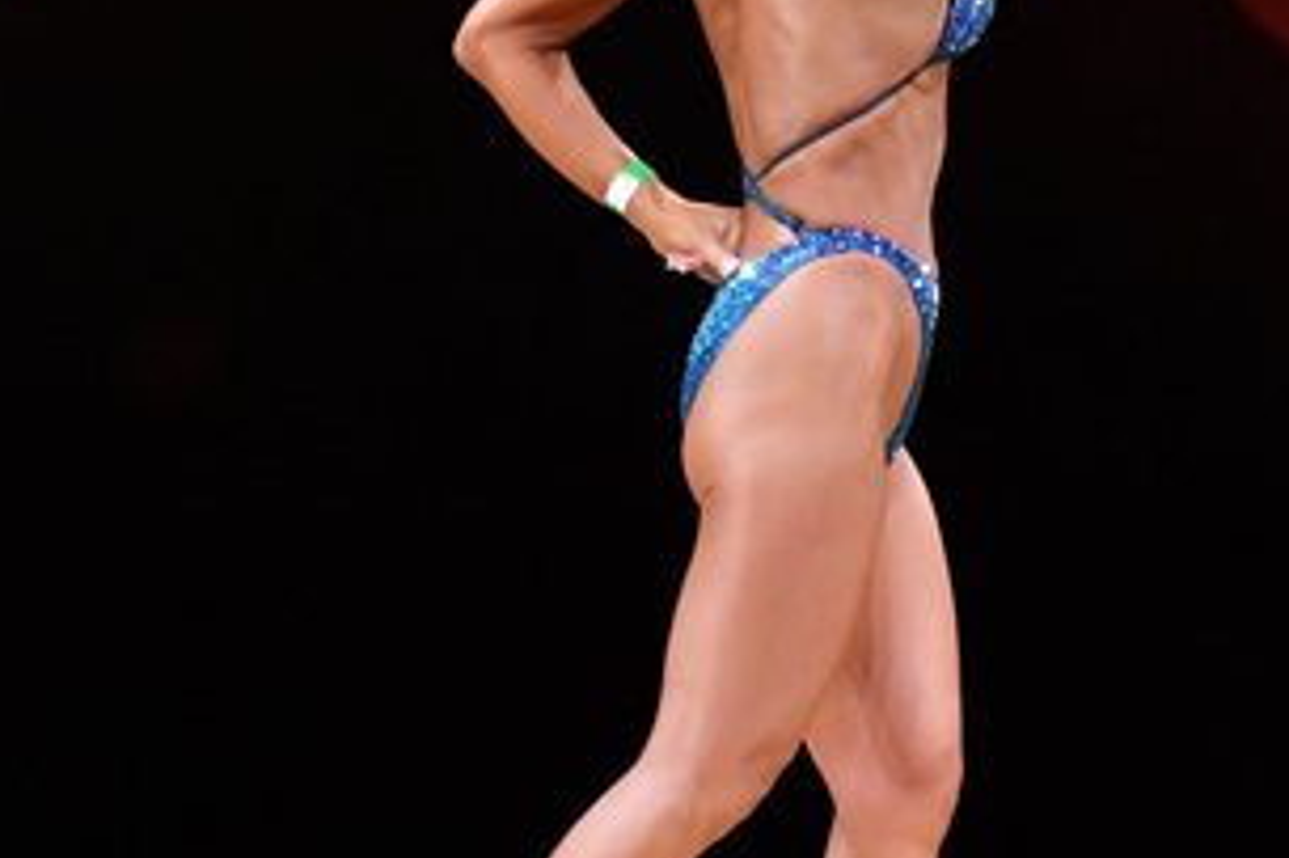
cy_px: 292
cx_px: 805
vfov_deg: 2.0
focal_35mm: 687
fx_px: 24584
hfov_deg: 3.0
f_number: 5.6
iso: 4000
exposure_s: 1/400
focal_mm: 180
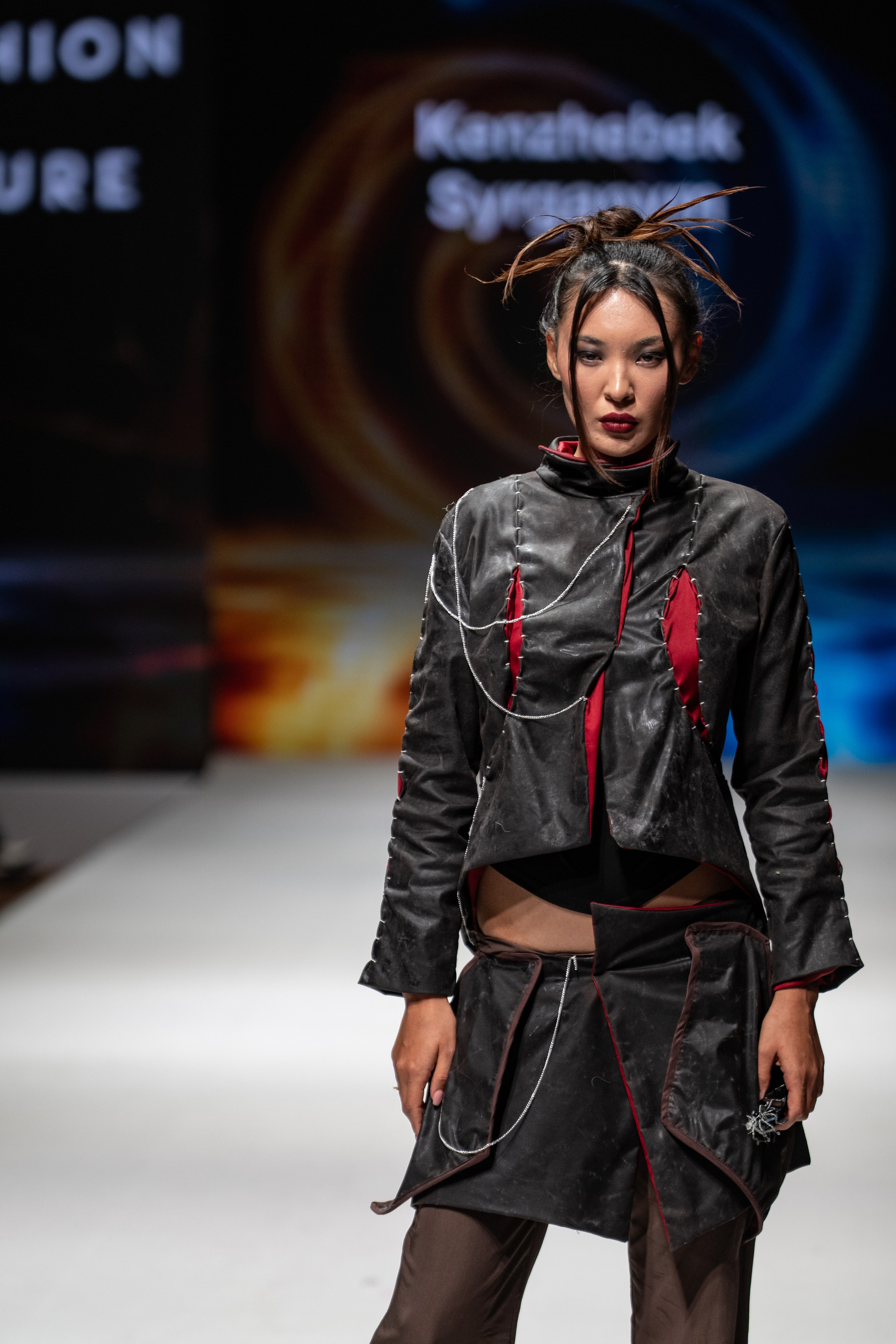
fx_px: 6794
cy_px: 672
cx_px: 448
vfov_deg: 11.3
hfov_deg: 7.5
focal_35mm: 182
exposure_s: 1/400
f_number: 2.8
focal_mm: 121.7
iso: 200
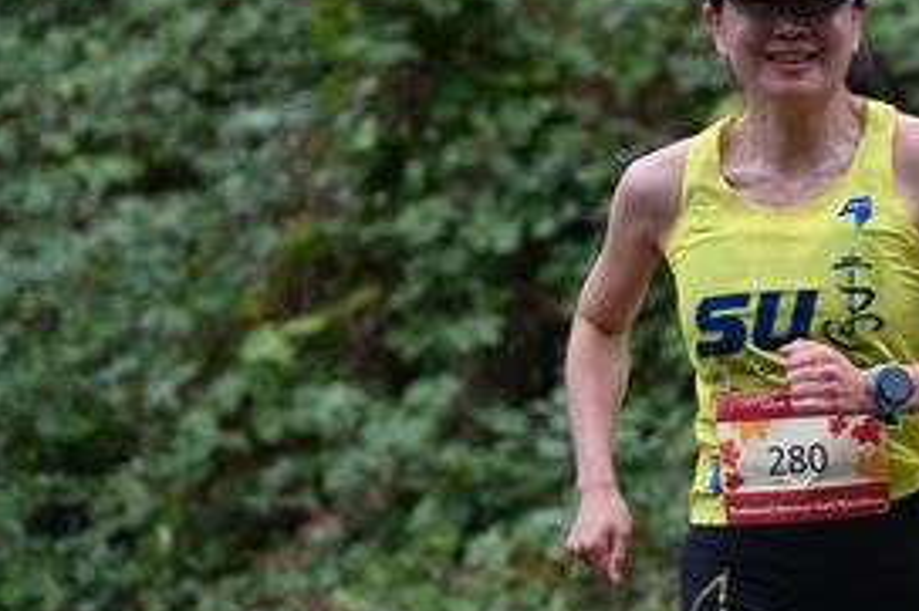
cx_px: 808
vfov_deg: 3.4
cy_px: 194
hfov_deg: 5.1
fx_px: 10332
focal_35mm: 405
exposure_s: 1/500
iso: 400
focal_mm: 200
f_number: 6.3
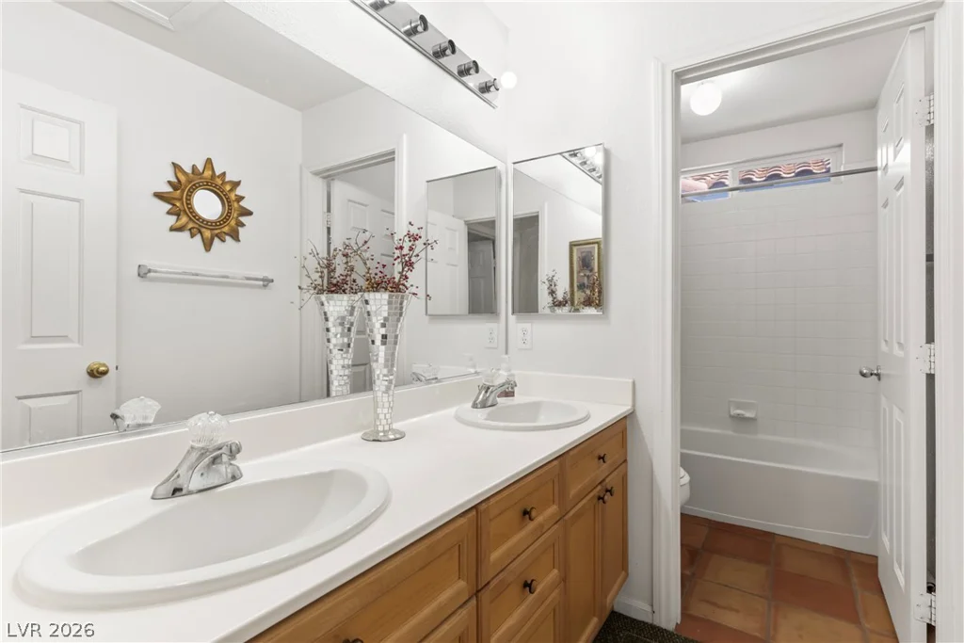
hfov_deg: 93.3
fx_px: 455
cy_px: 322
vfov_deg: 70.5
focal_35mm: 17
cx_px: 482
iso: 400
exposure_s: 1/5
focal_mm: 17
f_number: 8
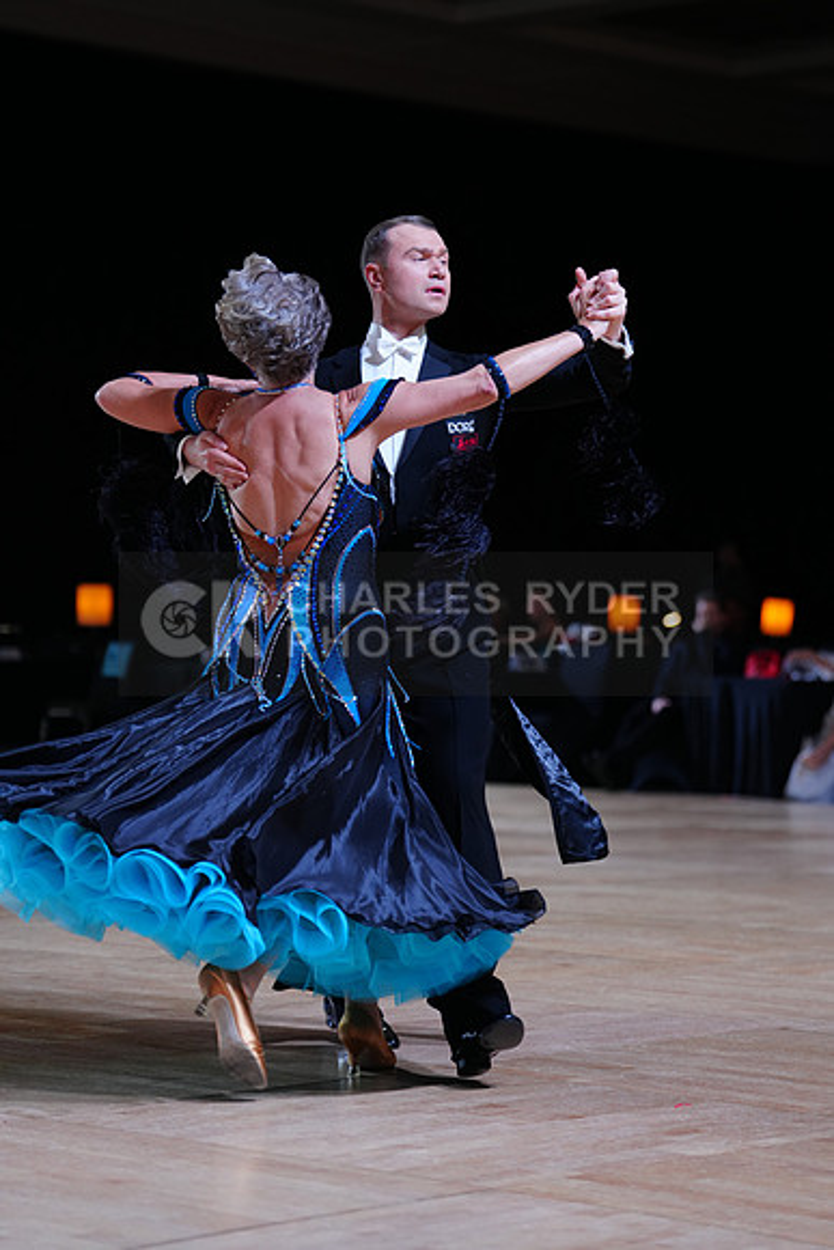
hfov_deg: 13.7
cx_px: 417
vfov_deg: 20.4
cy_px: 625
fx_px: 3473
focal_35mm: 100
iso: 640
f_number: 2.8
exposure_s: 1/500
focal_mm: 100
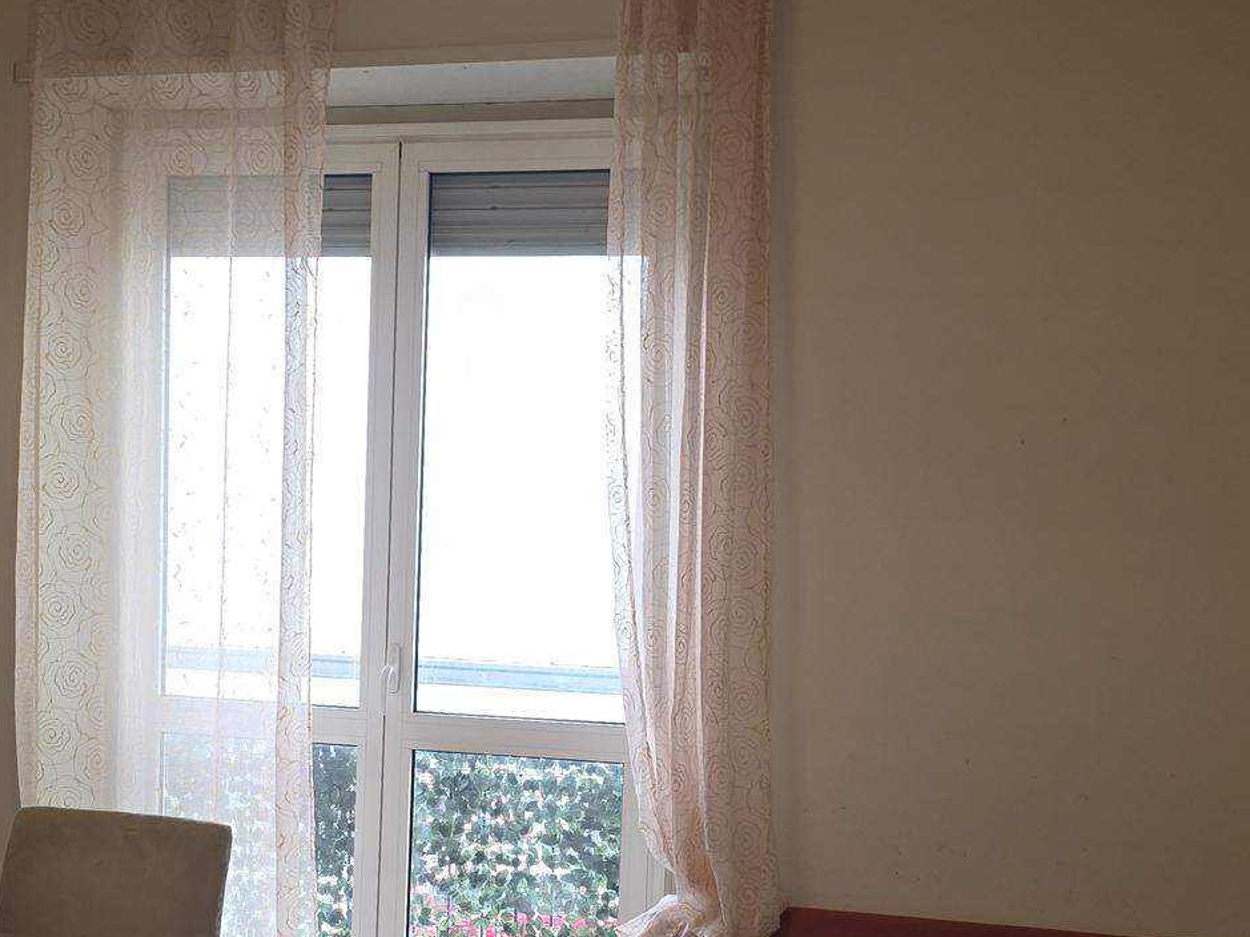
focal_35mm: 49
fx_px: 1769
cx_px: 536
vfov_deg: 29.2
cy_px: 695
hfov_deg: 38.8
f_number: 1.7
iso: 100
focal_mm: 6.3
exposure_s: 1/31.1
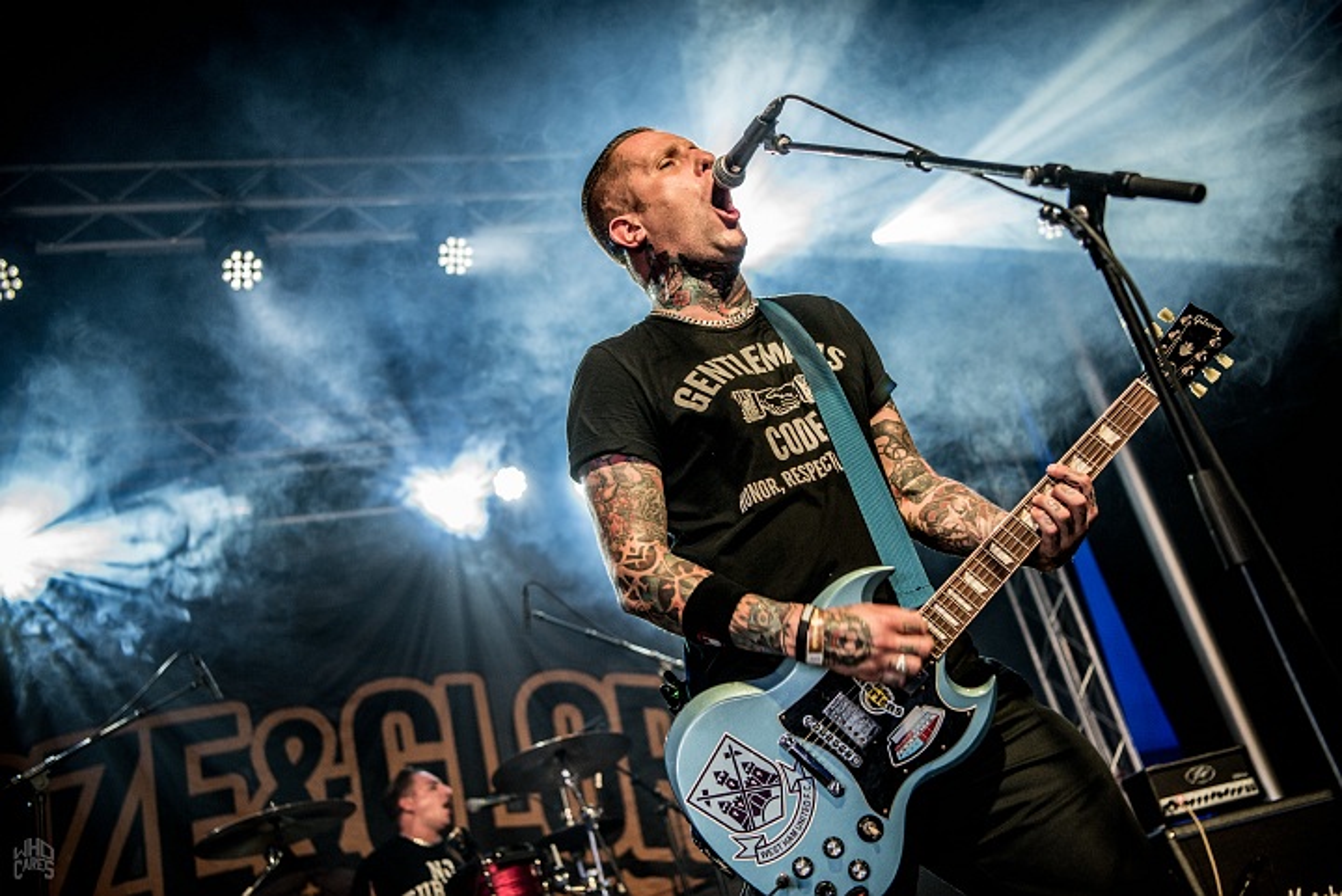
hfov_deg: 50.7
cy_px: 448
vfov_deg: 35.1
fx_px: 1417
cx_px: 671
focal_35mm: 38
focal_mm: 38
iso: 1000
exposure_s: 1/100
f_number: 2.8
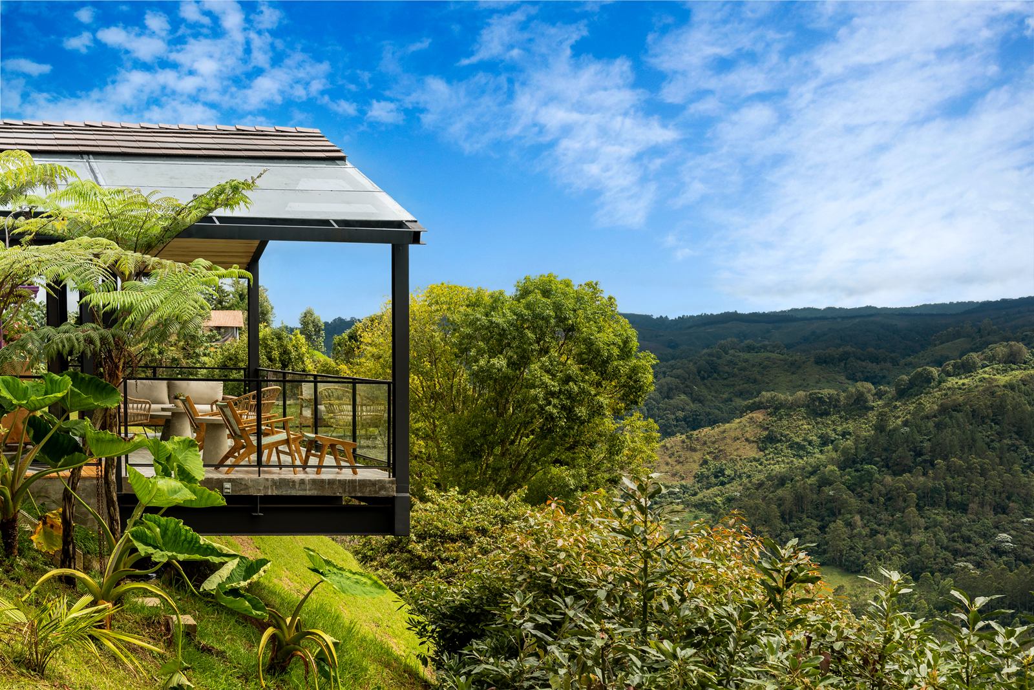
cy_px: 345
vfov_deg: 27.0
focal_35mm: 50
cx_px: 517
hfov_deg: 39.6
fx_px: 1437
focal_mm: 50
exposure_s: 1/160
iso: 100
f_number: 8
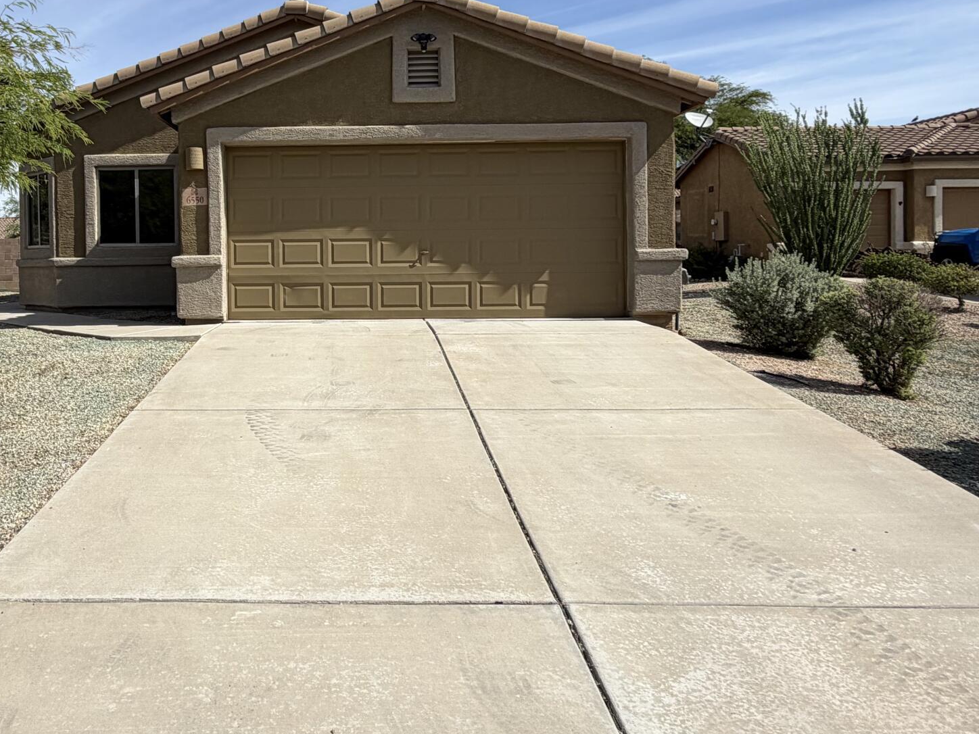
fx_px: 820
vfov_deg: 47.7
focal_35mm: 29
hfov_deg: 60.4
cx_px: 338
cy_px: 266
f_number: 2.2
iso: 20
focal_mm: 2.22
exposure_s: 1/1125
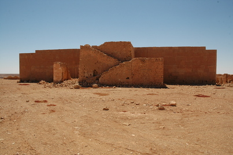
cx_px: 116
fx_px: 175
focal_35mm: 27
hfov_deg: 67.4
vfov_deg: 47.9
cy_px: 78
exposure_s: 1/400
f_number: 10
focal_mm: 18
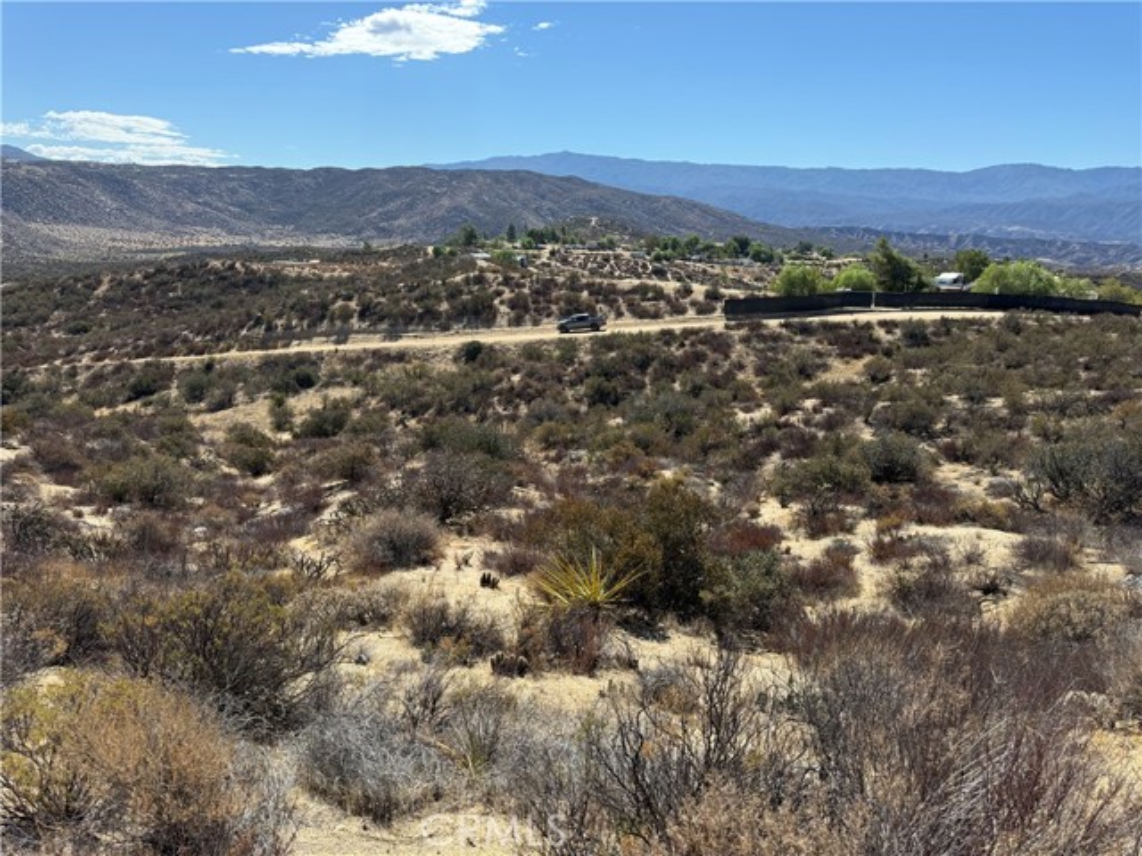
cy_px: 428
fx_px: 792
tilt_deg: -15.3
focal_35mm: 24
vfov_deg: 56.8
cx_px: 571
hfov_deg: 71.6
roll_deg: -1.8
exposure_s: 1/3425
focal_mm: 6.76
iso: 80
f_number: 1.78
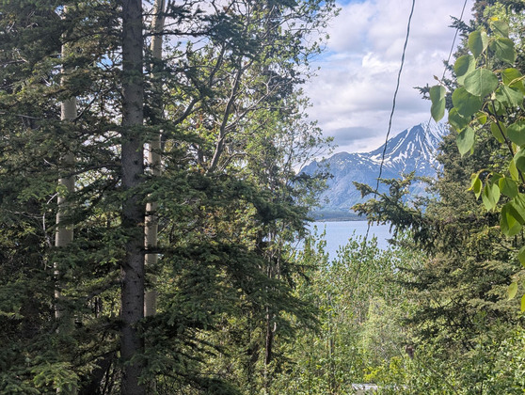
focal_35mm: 49
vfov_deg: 29.7
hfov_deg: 38.9
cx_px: 262
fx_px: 744
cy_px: 198
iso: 21
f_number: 1.68
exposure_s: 1/1276
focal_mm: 6.9
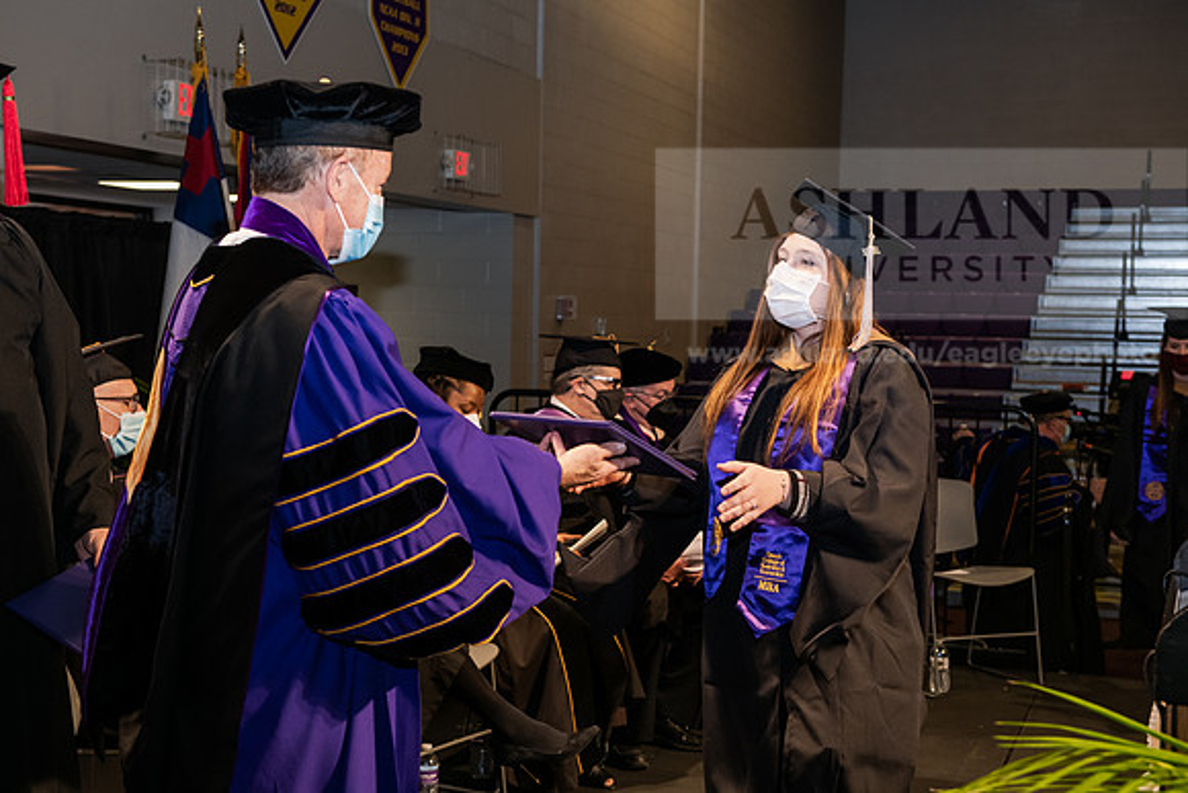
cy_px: 396
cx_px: 594
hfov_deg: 35.6
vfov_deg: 24.2
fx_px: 1848
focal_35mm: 56
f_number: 6.3
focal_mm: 56
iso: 1600
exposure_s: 1/200
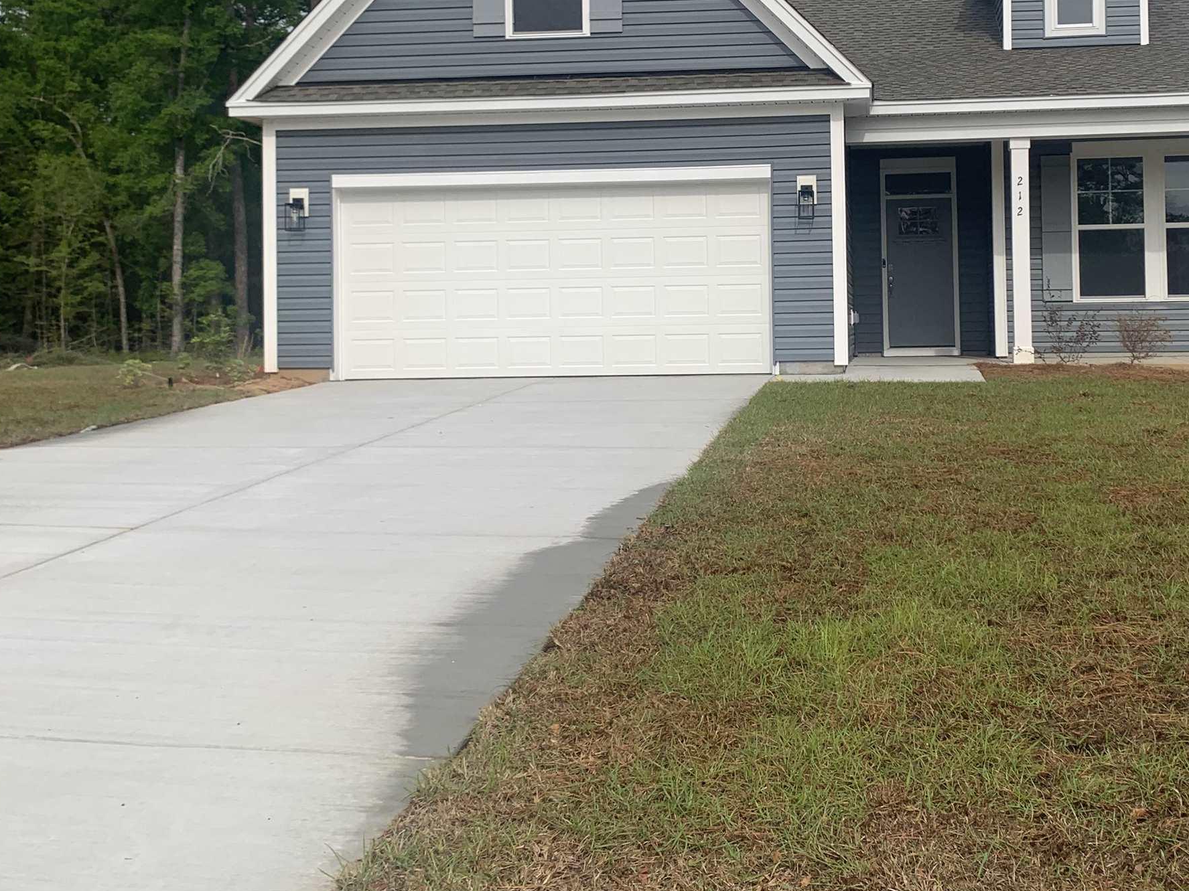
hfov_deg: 41.8
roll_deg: +0.6
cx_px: 730
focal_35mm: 45
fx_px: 1546
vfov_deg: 31.9
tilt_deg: +0.8
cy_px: 299
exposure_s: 1/2421
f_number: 1.8
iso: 25
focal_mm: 4.25
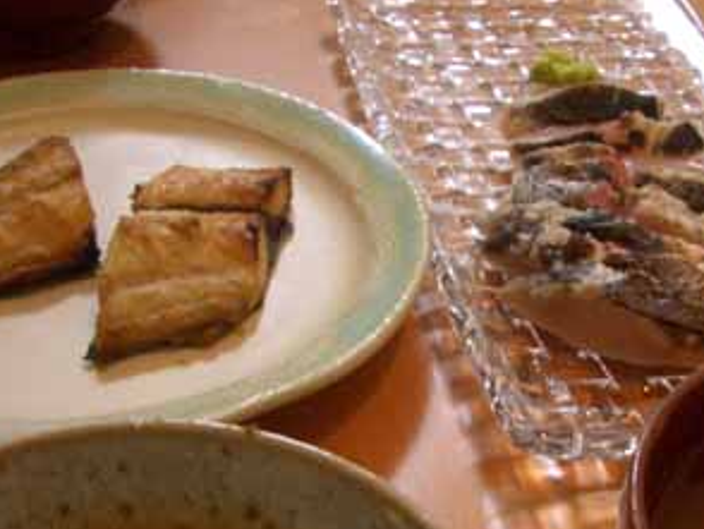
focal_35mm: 63
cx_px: 454
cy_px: 468
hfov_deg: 30.5
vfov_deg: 22.8
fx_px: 1282
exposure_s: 1/8
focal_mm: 5.8
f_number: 2.6
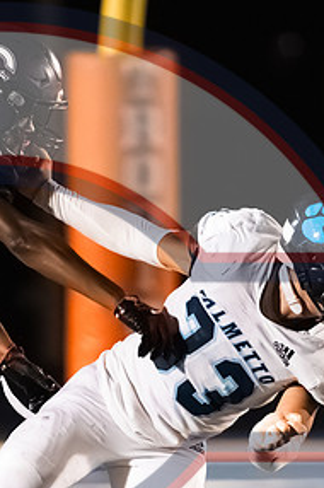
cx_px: 46
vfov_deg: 1.6
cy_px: 447
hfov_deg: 1.0
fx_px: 17781
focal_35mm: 1314
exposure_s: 1/1600
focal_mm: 400
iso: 25600
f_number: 4.5
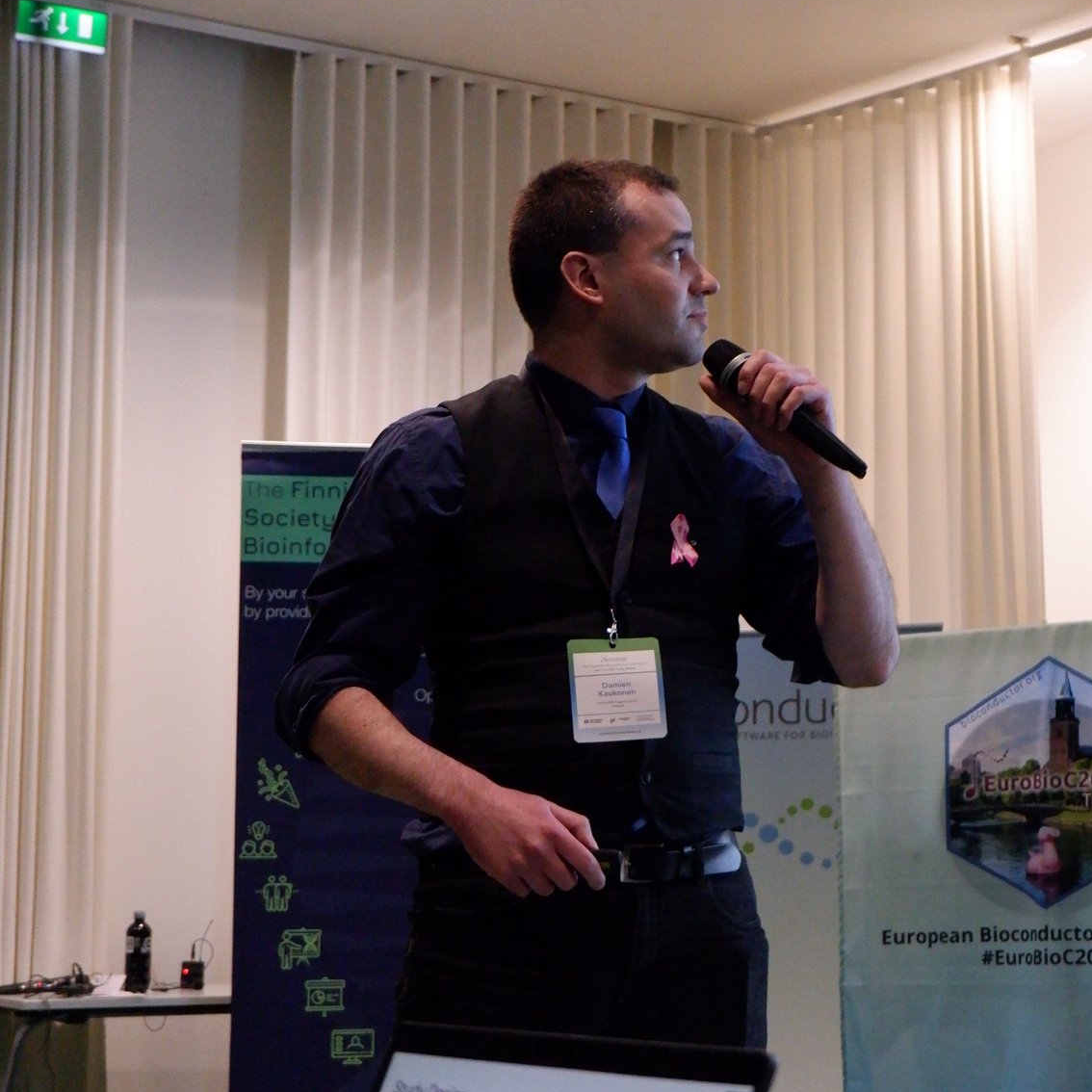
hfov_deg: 26.1
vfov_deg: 26.1
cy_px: 586
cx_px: 636
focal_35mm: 66
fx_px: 2356
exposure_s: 1/320
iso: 6400
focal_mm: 29.6
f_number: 4.5
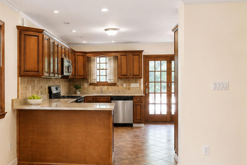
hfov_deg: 53.4
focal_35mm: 35
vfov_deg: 37.8
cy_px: 86
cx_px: 83
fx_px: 240
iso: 1250
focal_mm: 10
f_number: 7.1
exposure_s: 1/60
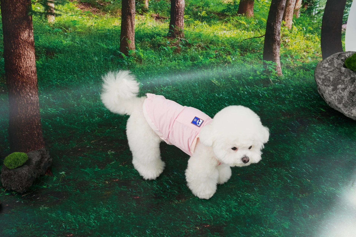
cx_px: 178
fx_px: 514
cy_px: 118
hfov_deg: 38.2
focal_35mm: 52
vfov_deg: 26.0
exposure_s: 1/160
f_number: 7.1
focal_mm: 52
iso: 400
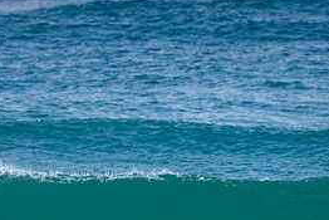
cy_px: 182
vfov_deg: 1.0
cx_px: -43
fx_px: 12417
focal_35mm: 1358
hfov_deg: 1.5
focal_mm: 500
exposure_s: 1/2000
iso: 110
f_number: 5.6
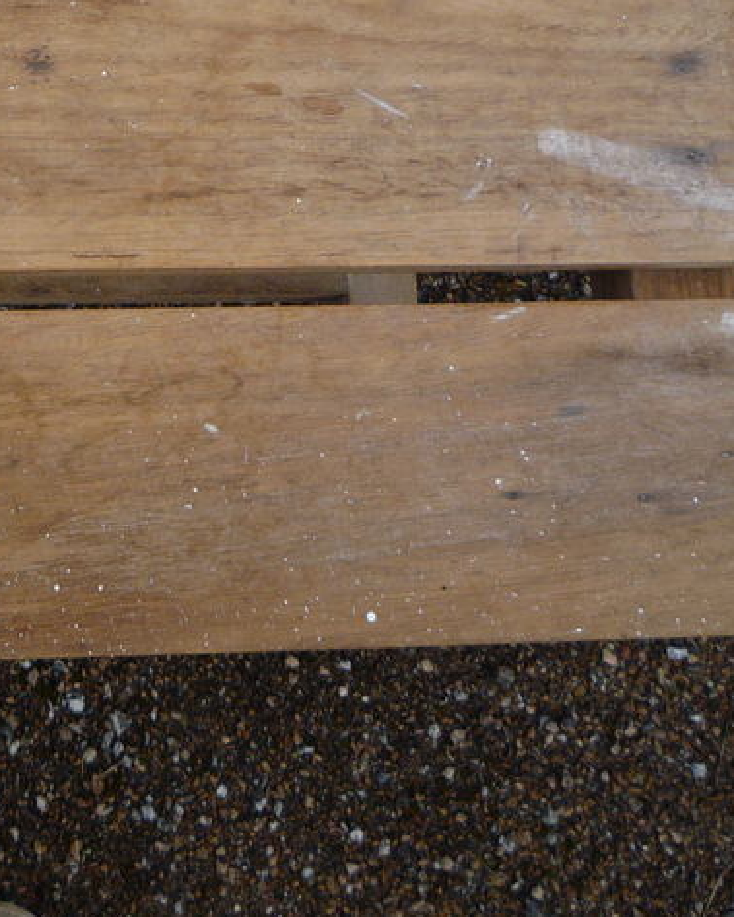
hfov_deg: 23.1
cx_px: -78
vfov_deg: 30.0
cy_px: 227
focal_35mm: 62
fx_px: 1682
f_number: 4
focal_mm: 5.2
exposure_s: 1/250
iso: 100
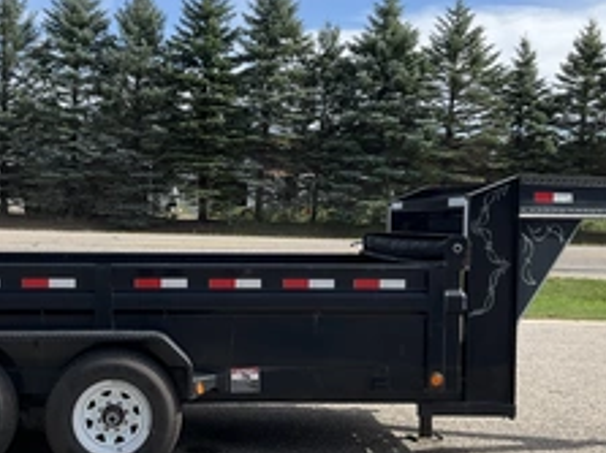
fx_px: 910
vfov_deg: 28.0
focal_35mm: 52
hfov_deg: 36.5
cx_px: 215
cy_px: 263
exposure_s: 1/1250
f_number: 1.8
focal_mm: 3
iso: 25
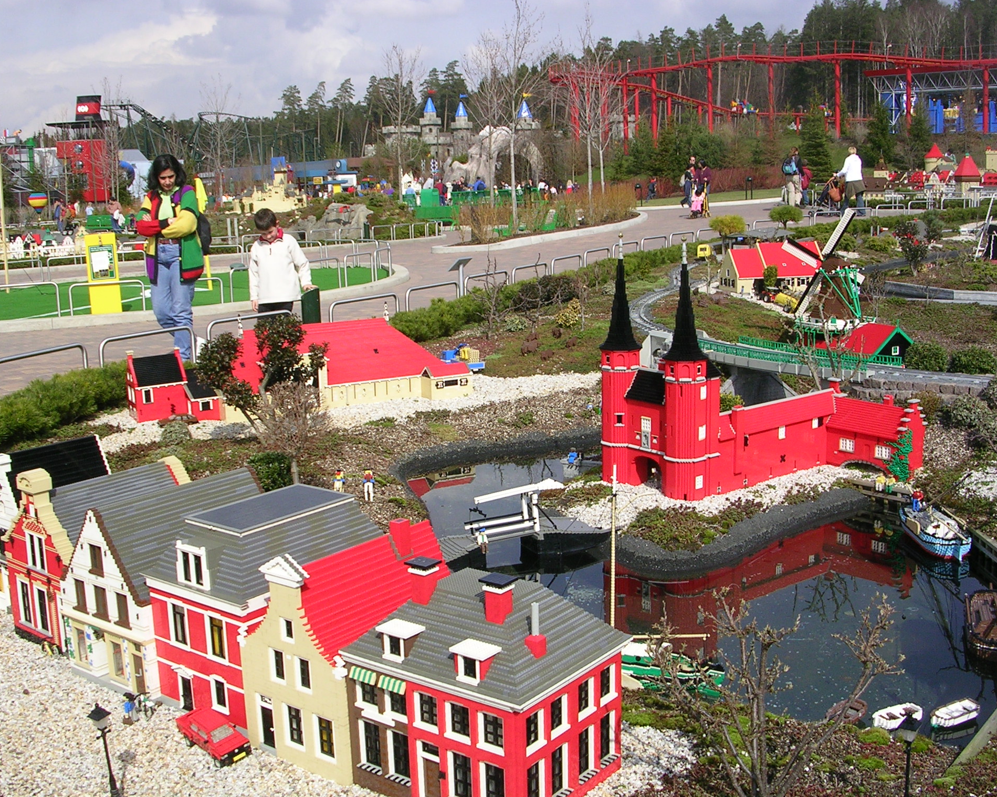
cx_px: 524
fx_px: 1180
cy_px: 397
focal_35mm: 40
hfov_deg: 45.8
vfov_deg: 37.3
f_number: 5.6
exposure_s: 1/422
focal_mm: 5.8
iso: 50
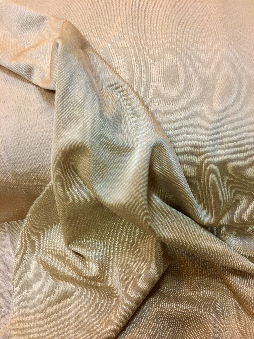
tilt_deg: -66.6
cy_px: 170
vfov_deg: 61.7
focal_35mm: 29
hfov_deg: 48.2
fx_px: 284
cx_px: 127
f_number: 2.2
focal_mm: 4.15
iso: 100
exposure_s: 1/33
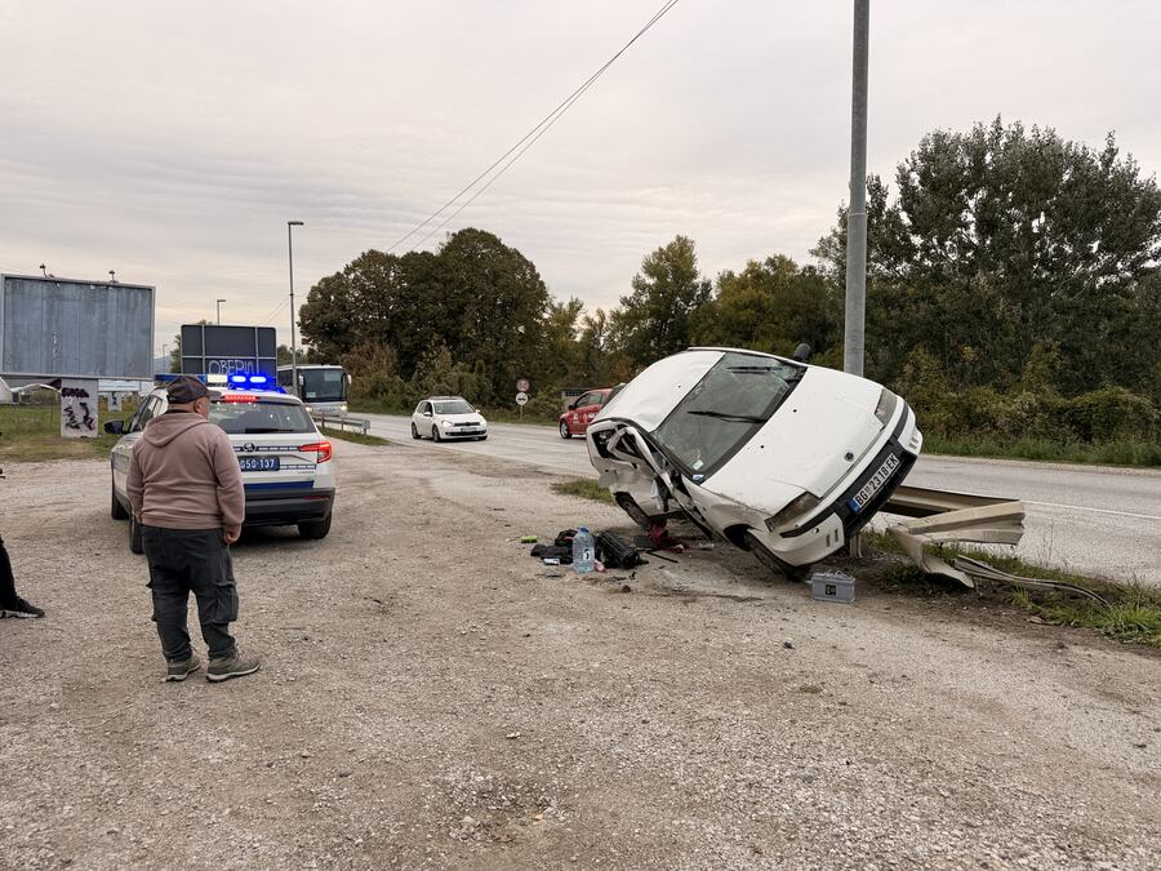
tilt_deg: -2.3
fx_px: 805
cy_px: 436
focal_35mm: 24
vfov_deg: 56.8
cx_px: 580
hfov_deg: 71.6
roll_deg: +1.0
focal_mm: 6.76
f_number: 1.78
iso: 64
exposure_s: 1/231
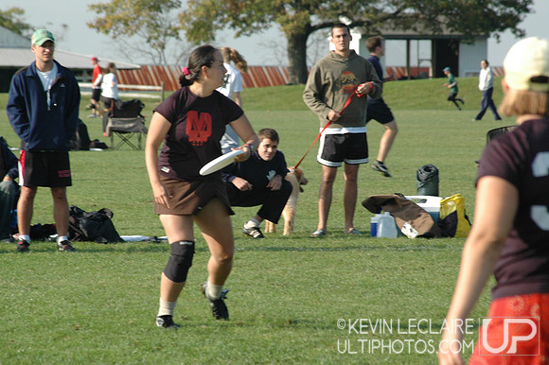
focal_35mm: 292
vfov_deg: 4.7
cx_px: 274
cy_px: 182
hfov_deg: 7.0
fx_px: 4458
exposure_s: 1/400
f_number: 10
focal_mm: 195
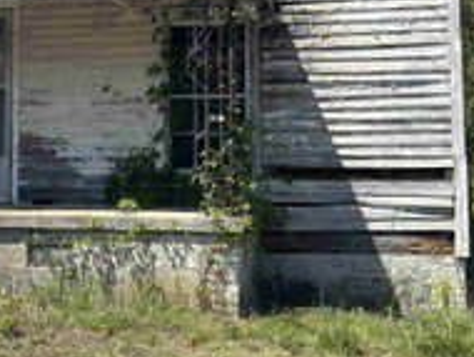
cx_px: 132
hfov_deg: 27.4
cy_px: 87
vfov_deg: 20.9
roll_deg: +0.1
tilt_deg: +5.2
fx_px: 960
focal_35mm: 70
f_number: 1.6
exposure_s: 1/2193
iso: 50
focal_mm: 5.96
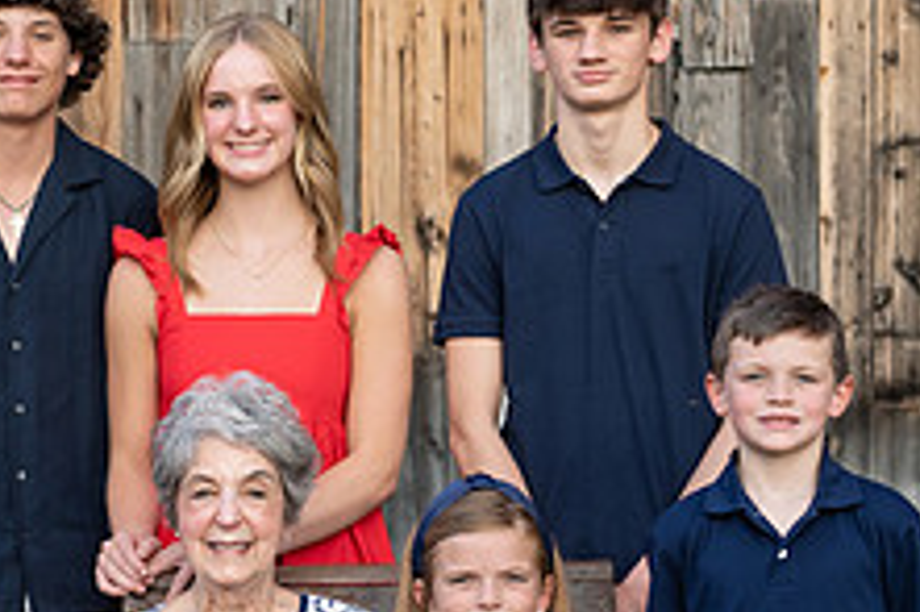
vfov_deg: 8.5
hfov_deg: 12.7
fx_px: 4111
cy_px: 486
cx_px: 67
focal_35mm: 161
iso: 200
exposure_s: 1/800
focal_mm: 50
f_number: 2.2
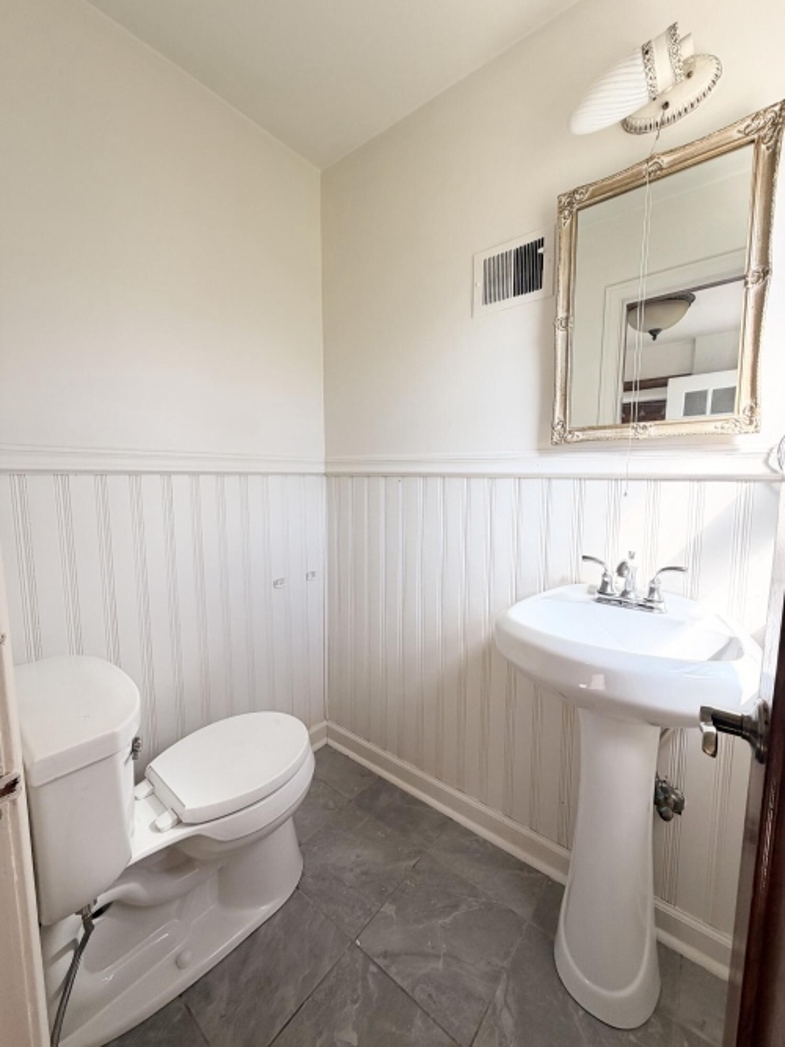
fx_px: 423
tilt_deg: -6.0
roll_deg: -1.1
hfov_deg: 85.7
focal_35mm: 14
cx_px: 392
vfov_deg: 102.1
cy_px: 524
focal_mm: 2.22
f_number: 2.2
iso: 64
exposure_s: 1/164
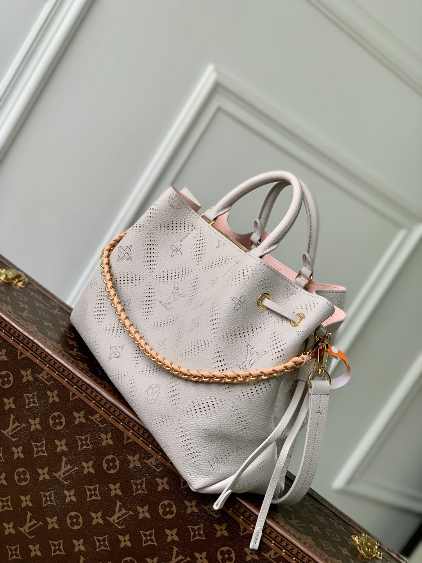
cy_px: 282
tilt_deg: -8.1
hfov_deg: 28.0
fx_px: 845
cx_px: 211
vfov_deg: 36.8
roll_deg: -32.2
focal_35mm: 52
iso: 64
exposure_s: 1/122
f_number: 2.4
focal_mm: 6
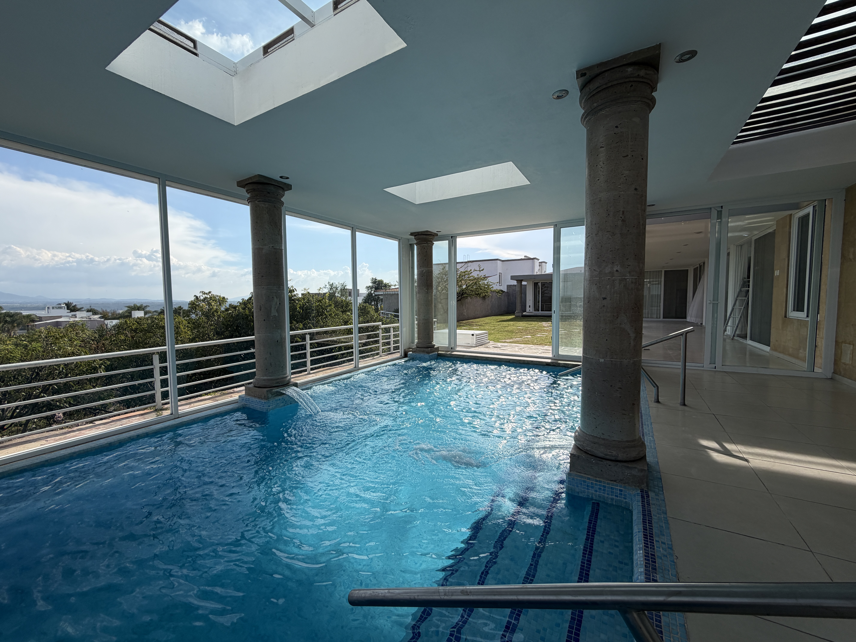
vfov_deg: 85.7
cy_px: 321
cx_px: 428
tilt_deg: -2.9
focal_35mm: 14
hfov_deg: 102.1
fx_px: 346
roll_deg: +0.2
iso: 20
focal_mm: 2.22
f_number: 2.2
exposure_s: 1/770
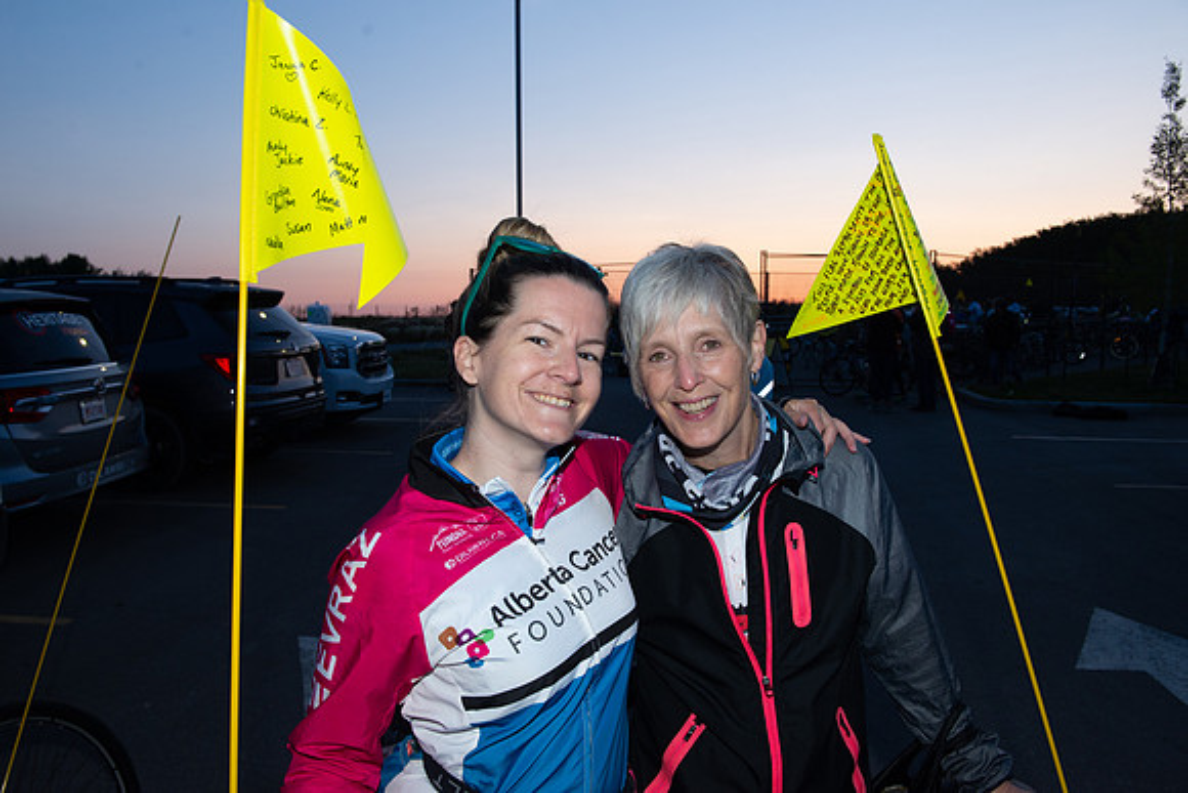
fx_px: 1023
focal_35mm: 31
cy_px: 396
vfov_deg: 42.3
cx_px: 594
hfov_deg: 60.3
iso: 640
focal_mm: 31
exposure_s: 1/80
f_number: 8
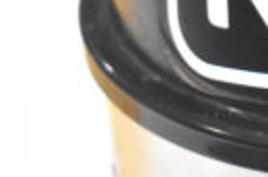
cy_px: 5
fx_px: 2518
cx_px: 575
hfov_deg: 5.9
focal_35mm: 339
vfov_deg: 4.0
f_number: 5.3
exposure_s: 1/80
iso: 1600
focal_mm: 48
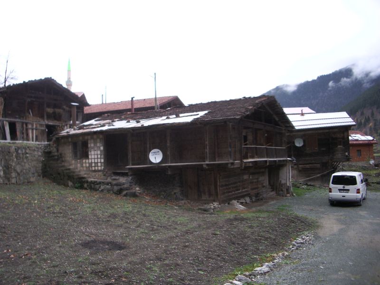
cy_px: 142
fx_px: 384
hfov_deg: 52.6
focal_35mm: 35
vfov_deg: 40.7
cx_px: 190
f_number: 2.6
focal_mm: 5.8
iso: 100
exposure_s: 1/100
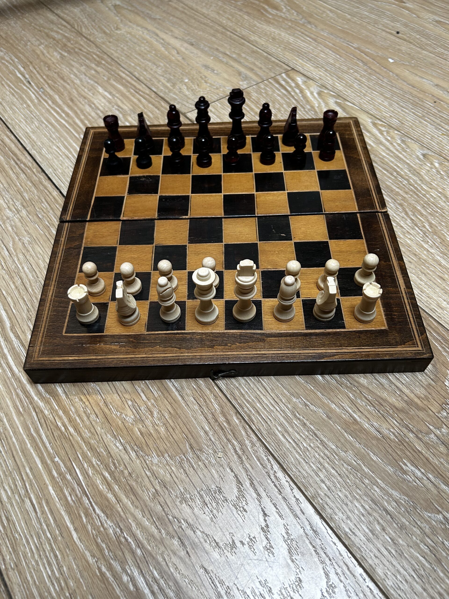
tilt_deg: -54.0
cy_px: 300
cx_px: 224
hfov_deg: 53.1
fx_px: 450
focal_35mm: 26
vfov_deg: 67.3
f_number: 1.5
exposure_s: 1/67
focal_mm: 5.7
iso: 125
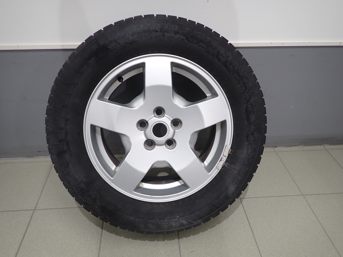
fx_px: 248
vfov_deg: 54.9
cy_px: 128
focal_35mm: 25
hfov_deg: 69.4
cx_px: 172
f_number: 2
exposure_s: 1/60
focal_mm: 4.5
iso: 160
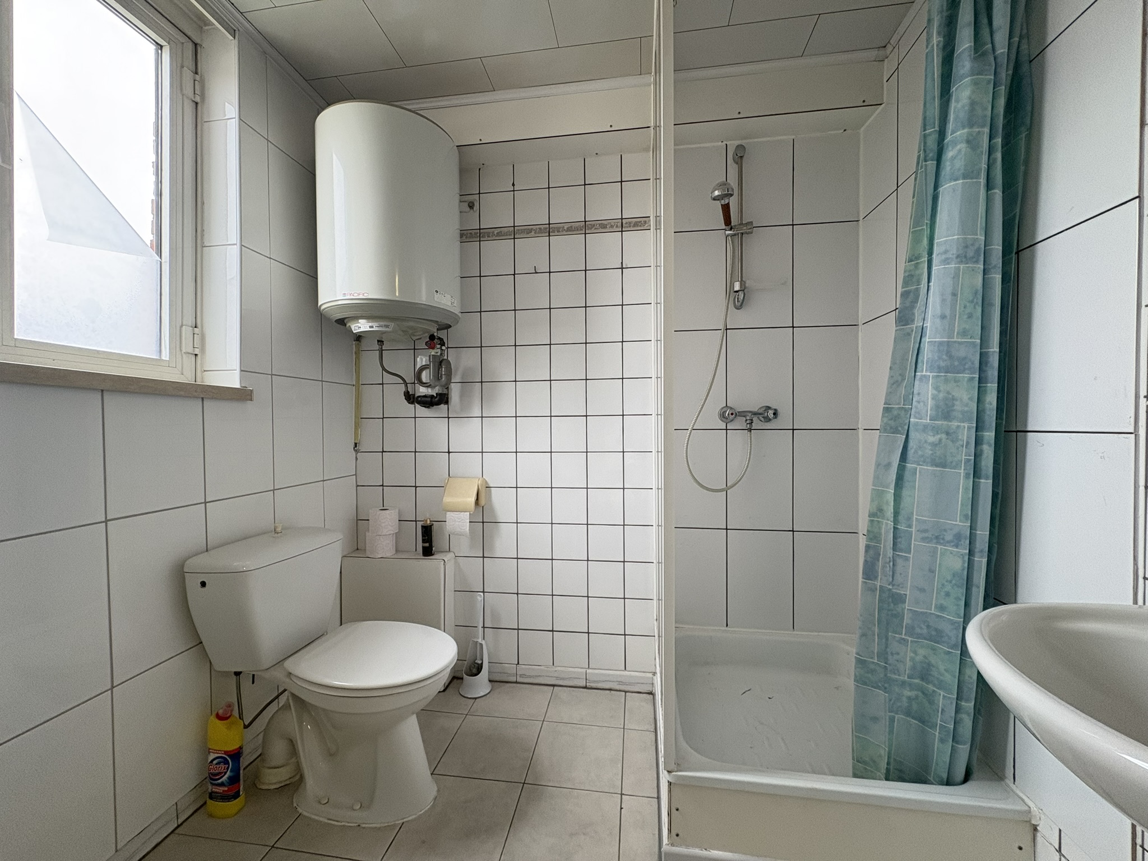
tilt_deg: +0.0
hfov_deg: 102.1
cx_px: 574
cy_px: 430
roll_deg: +0.7
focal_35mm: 14
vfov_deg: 85.7
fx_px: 464
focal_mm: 2.22
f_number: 2.2
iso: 200
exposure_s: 1/50
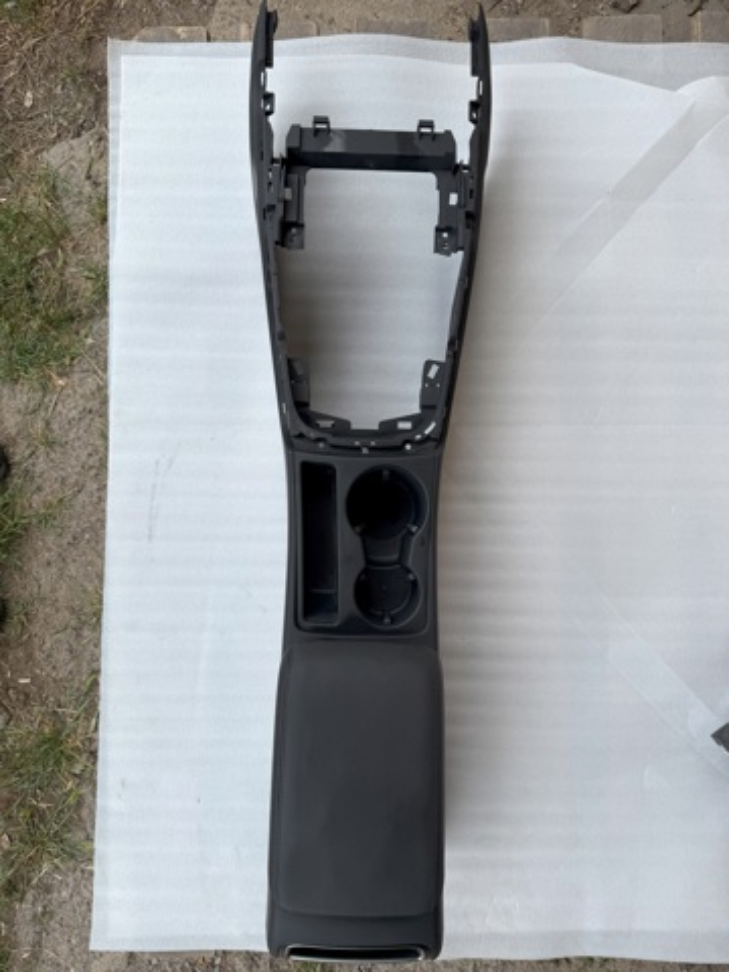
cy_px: 486
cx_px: 364
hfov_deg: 56.8
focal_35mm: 24
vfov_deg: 71.6
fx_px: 674
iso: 80
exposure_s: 1/1091
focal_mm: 6.76
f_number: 1.78
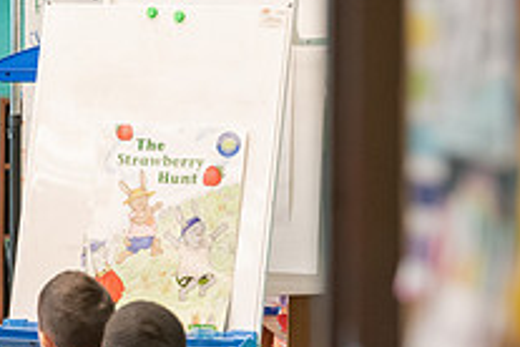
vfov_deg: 4.8
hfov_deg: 7.1
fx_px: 4131
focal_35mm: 286
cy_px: 306
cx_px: -98
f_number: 3.2
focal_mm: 102
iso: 2000
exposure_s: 1/200
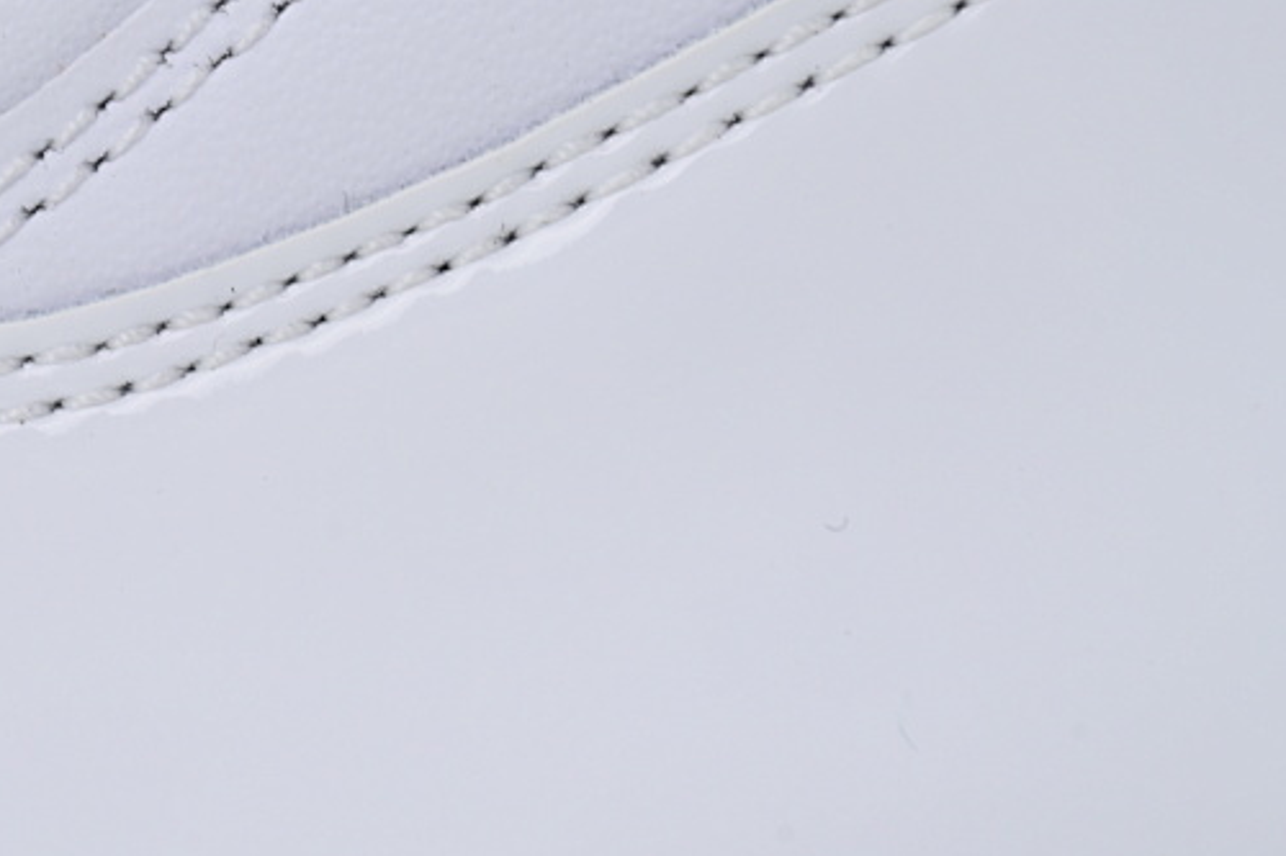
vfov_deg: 6.0
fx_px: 8106
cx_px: 229
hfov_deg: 9.0
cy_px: 285
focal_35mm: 227
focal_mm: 105
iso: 400
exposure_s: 1/100
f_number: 13
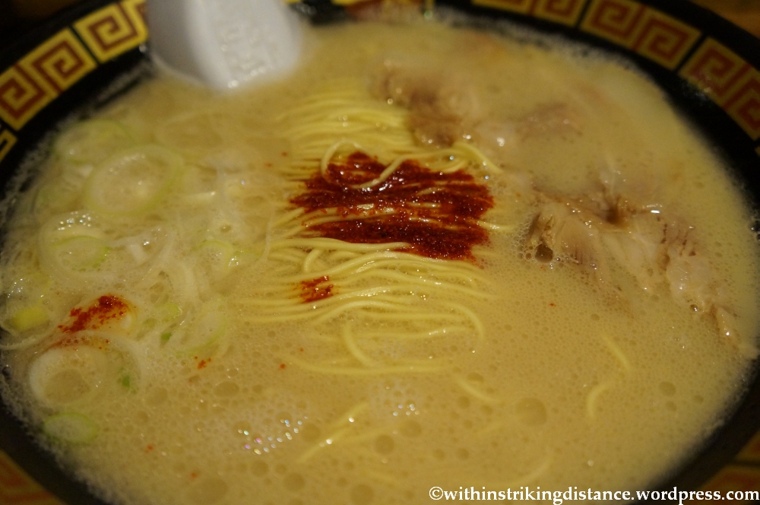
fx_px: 822
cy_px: 252
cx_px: 380
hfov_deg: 49.6
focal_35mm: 39
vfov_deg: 34.1
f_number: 4
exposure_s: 1/160
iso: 2500
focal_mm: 26
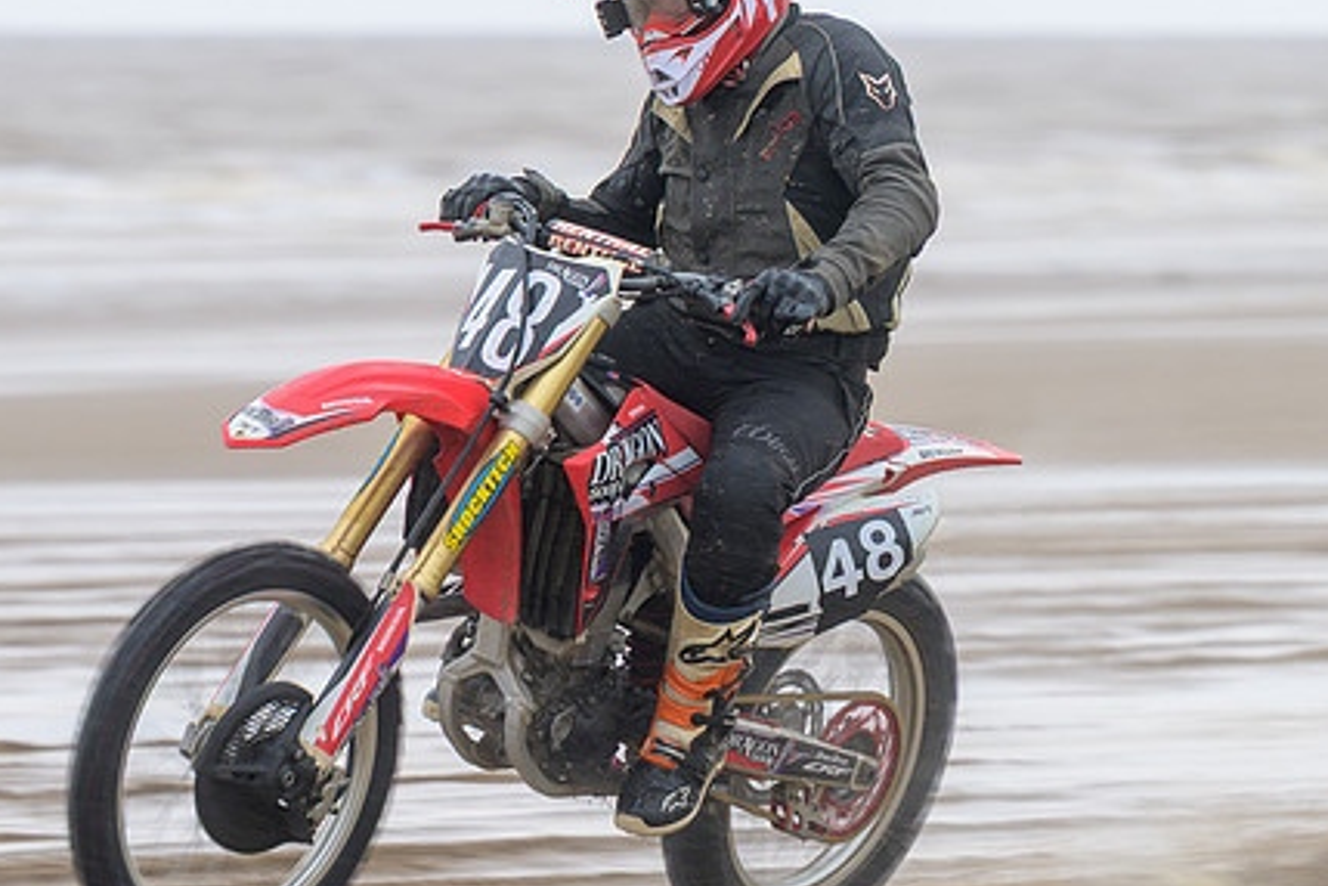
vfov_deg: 3.6
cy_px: 585
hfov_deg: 5.4
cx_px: 532
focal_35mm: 383
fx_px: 14127
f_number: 4
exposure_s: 1/250
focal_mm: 150
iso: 64
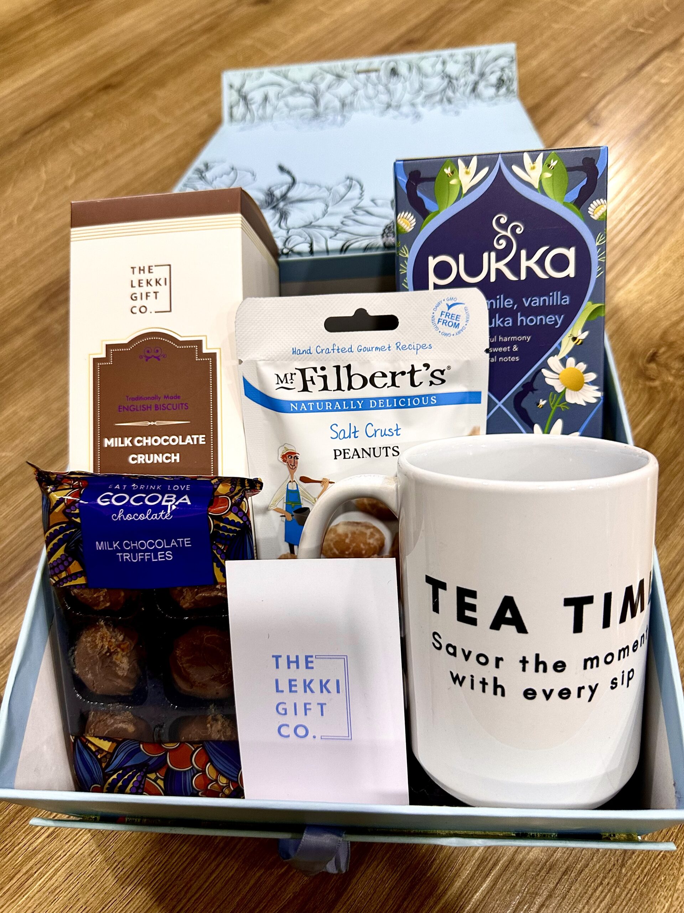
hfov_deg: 56.8
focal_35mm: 24
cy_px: 456
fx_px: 632
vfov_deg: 71.6
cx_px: 342
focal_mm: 6.86
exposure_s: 1/88
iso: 250
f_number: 1.78
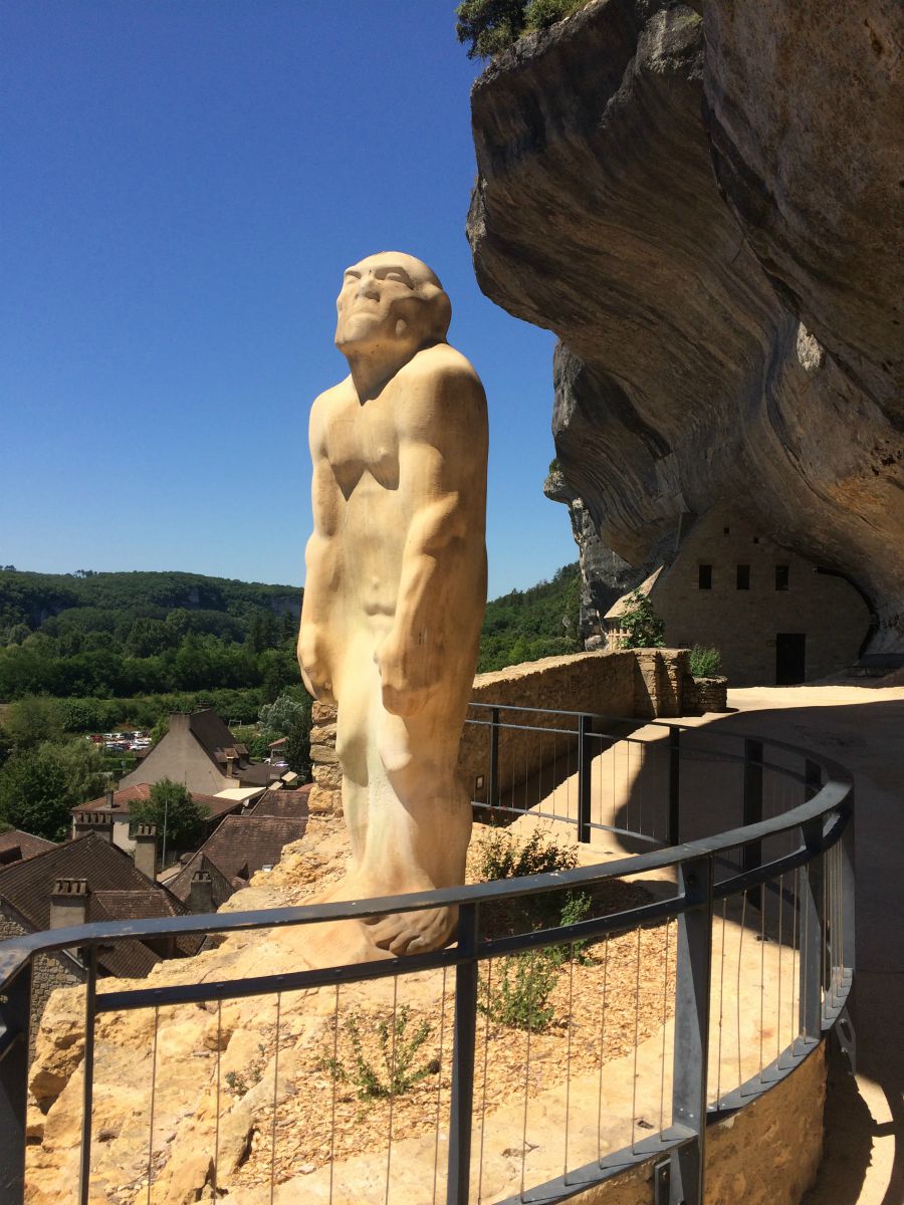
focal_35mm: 29
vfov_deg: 61.7
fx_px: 1010
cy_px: 602
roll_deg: -3.0
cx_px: 452
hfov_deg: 48.2
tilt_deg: -0.7
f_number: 2.2
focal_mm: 4.15
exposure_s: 1/2283
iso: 32
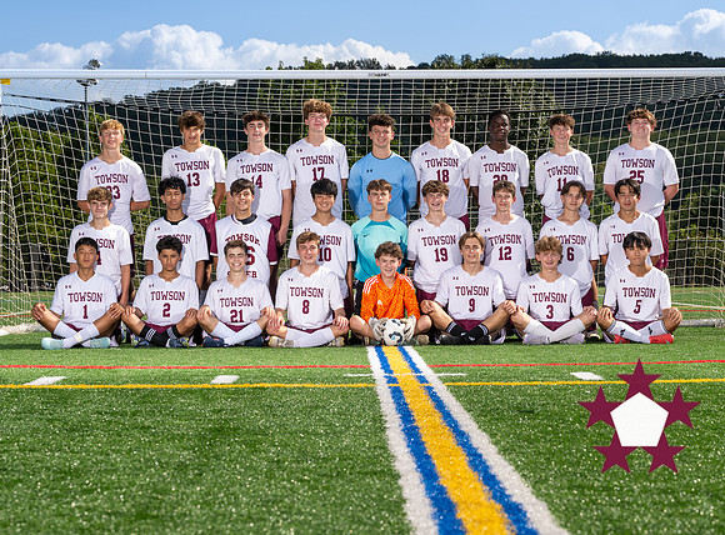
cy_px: 302
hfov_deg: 21.1
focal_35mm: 93
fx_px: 1943
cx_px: 428
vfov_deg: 15.7
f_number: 7.1
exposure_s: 1/160
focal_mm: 70
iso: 50
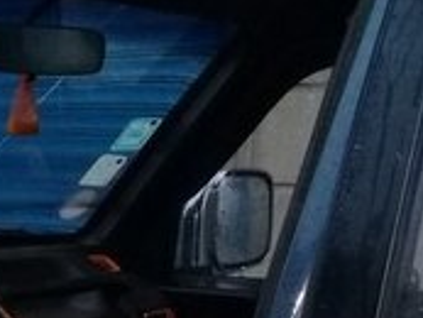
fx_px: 1443
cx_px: -130
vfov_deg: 11.8
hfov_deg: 15.8
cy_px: 542
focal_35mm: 118
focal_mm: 3.3
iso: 200
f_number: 2.2
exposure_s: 1/33
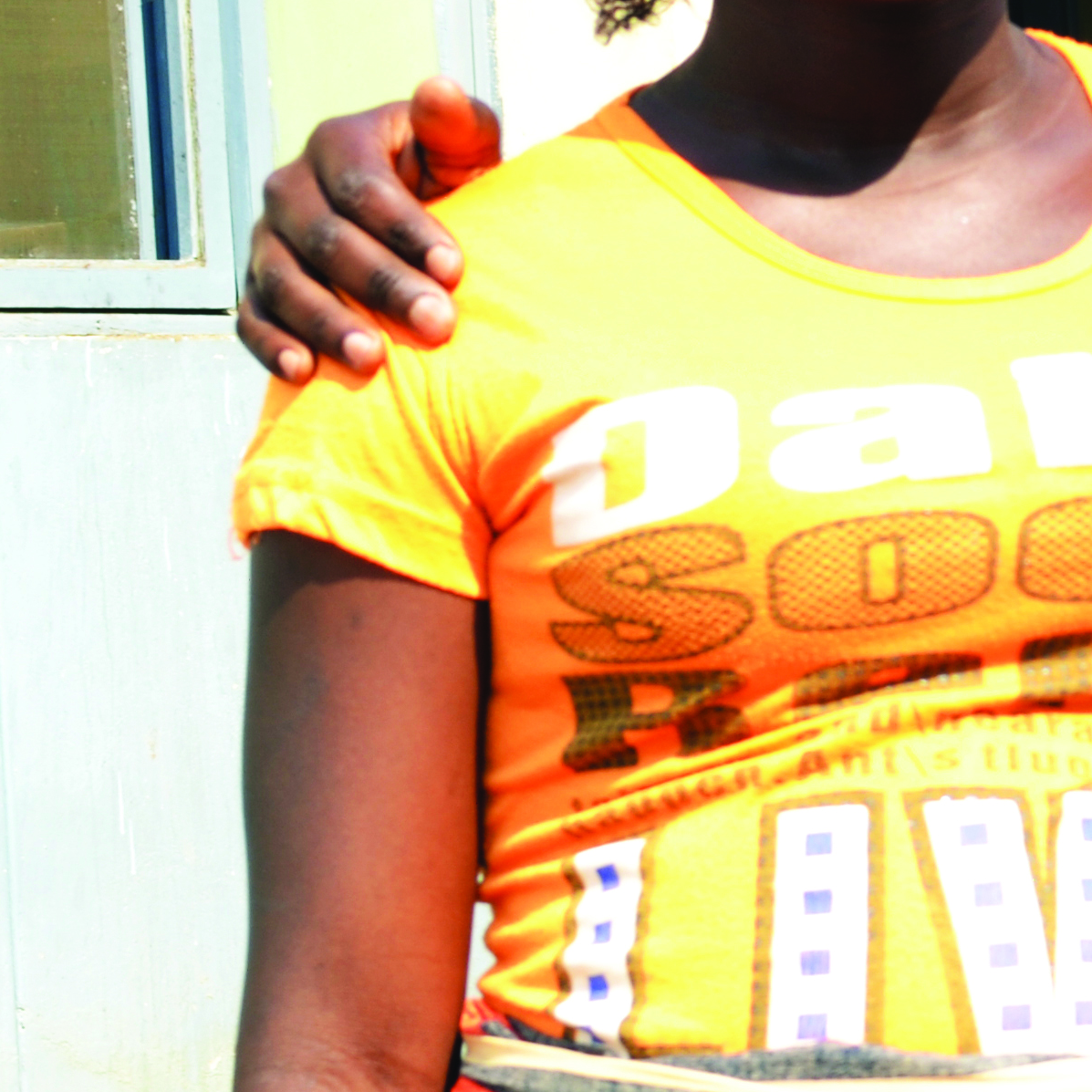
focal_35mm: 157
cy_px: 426
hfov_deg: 10.7
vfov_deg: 11.1
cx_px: 1625
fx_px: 5603
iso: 100
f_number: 7.1
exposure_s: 1/80
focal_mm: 32
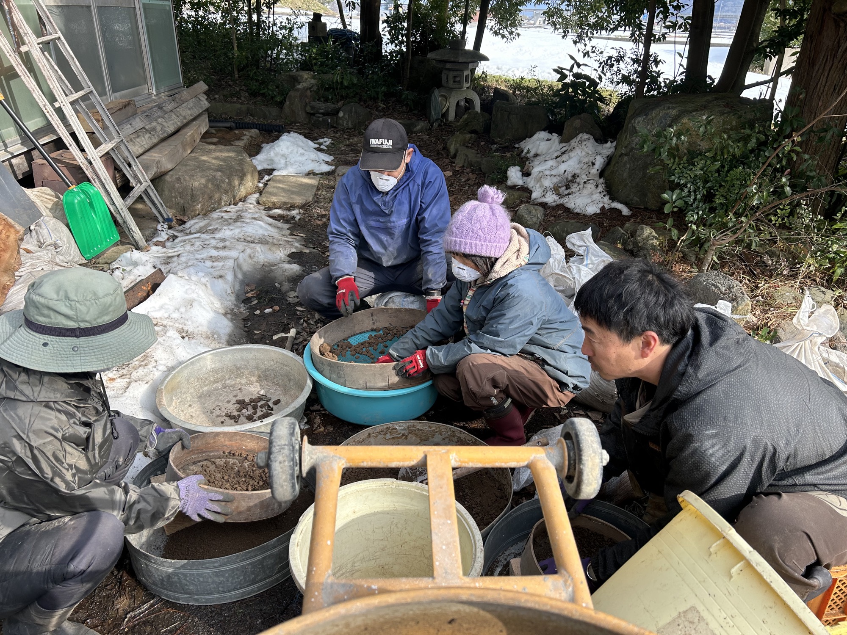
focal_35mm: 26
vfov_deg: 53.1
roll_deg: -1.7
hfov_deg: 67.3
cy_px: 318
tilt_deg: -25.7
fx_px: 636
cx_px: 424
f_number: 1.5
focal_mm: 5.7
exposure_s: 1/1252
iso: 50
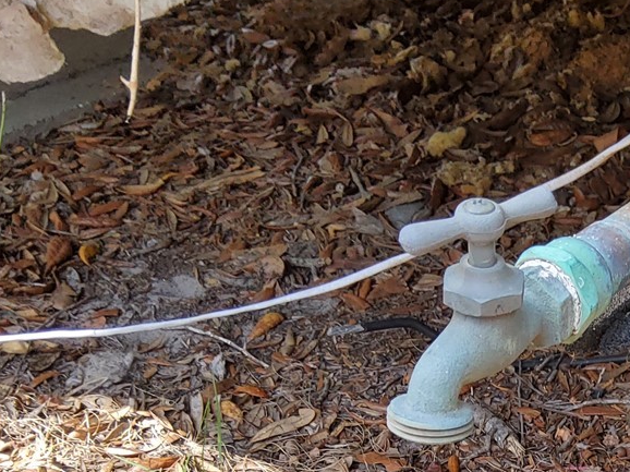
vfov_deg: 19.4
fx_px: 1310
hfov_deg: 25.5
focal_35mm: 72
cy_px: 553
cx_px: 657
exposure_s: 1/120
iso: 50
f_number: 2
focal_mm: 3.08
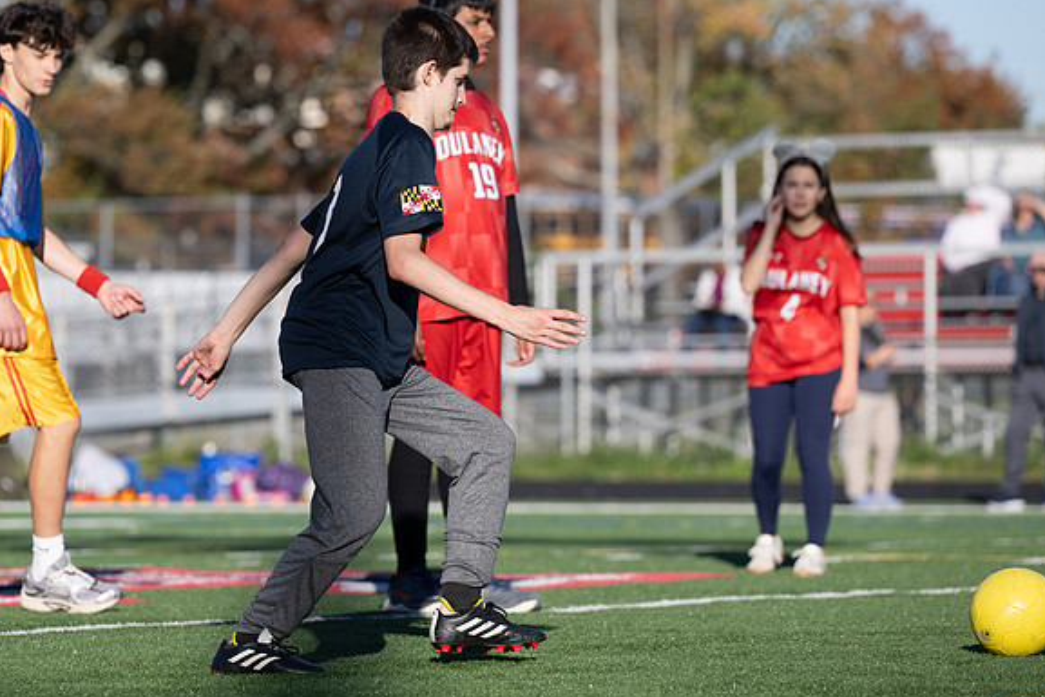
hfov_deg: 8.8
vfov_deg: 5.9
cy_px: 325
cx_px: 359
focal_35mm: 233
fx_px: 6765
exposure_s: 1/1600
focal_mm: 175
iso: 160
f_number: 4
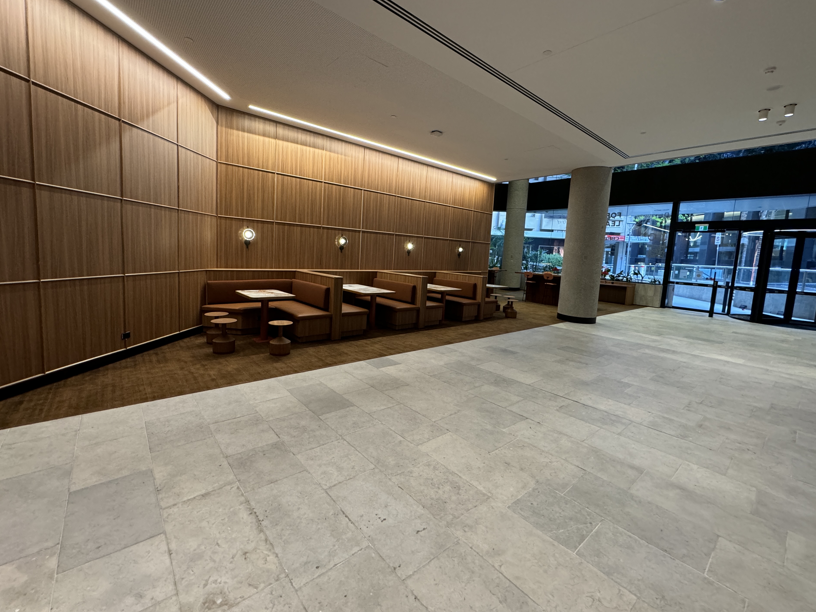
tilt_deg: -5.7
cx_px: 401
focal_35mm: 15
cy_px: 288
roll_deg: -3.5
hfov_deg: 98.2
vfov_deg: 81.7
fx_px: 354
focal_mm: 2.22
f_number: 2.2
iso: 320
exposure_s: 1/100
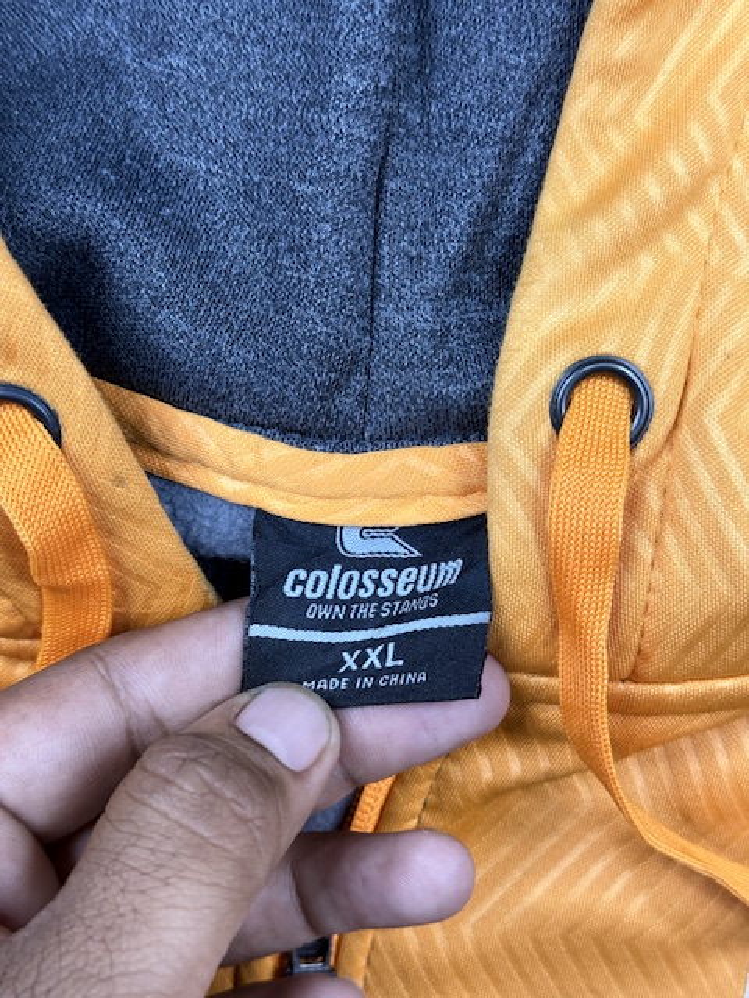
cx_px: 374
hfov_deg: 30.3
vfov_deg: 39.7
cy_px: 499
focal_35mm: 48
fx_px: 1385
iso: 64
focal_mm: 6.76
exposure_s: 1/100
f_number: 1.78
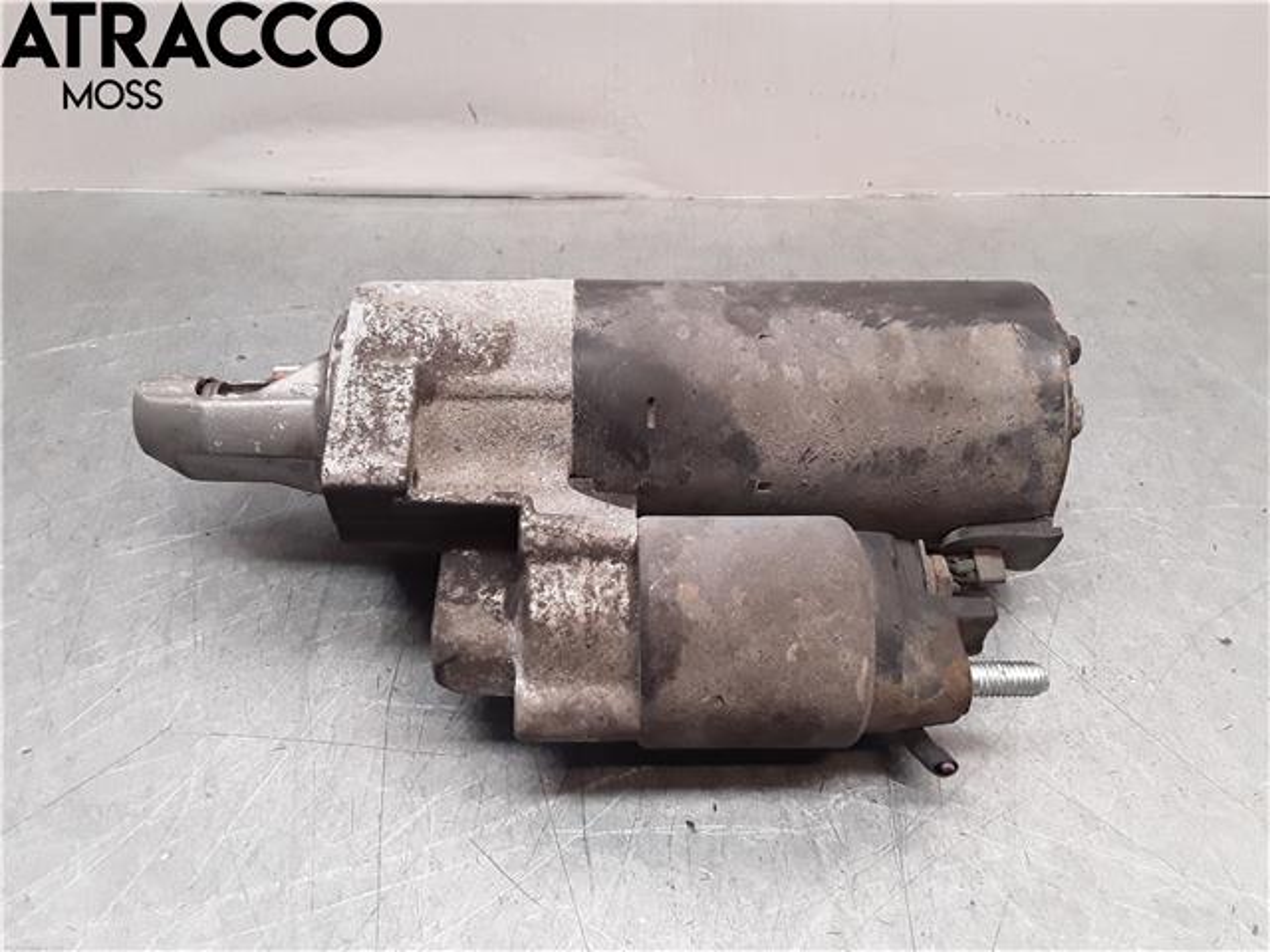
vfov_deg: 49.7
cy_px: 476
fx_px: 1027
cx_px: 635
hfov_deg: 63.4
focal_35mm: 28
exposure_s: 1/100
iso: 100
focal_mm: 2.91
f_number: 1.9
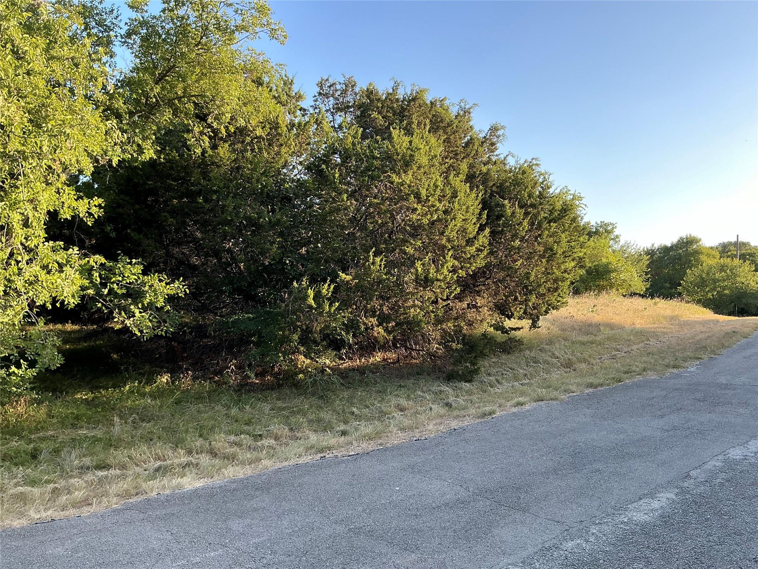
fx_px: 613
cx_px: 379
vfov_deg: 49.7
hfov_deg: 63.4
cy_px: 284
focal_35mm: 28
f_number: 1.8
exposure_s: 1/201
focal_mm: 3
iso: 20
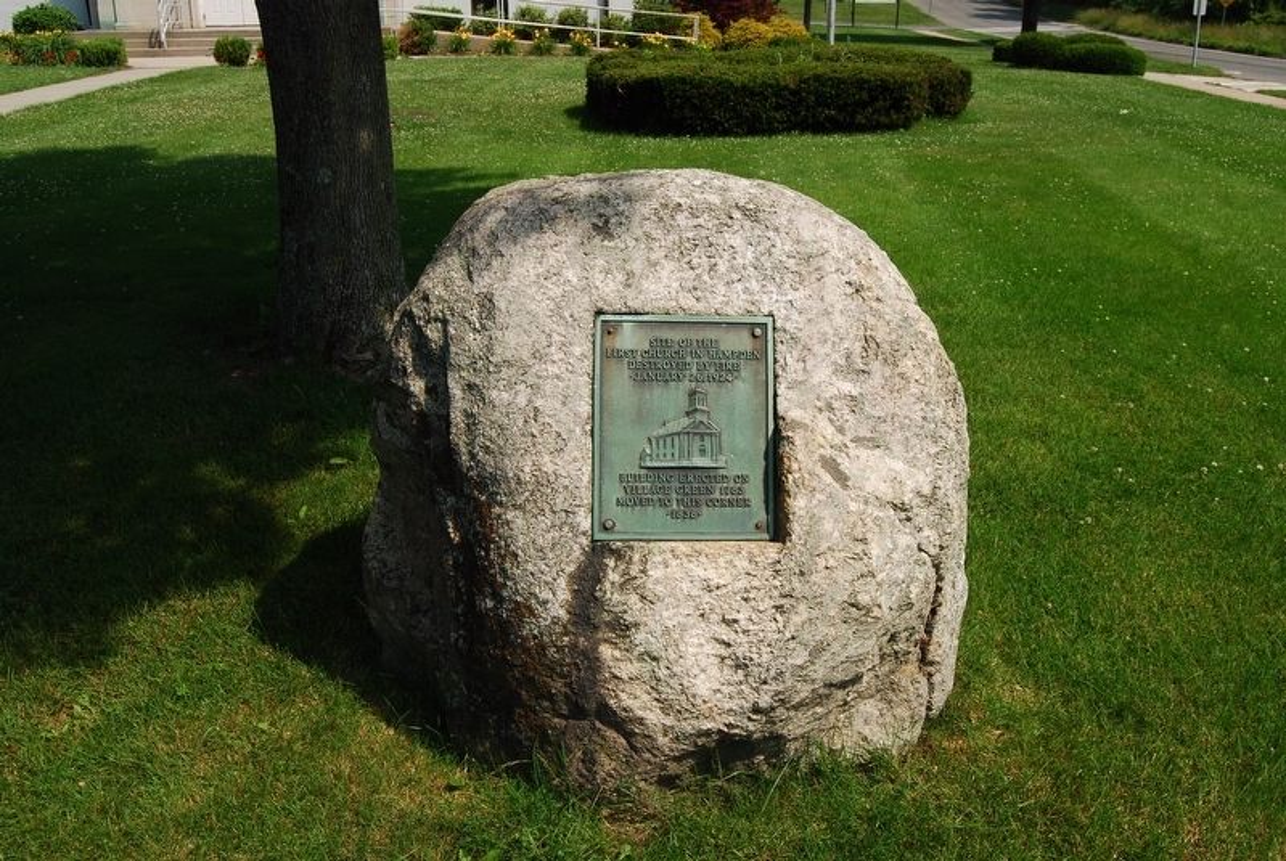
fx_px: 1181
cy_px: 430
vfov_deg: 40.1
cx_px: 643
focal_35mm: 33
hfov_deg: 57.2
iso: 200
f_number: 9
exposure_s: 1/125
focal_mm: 22
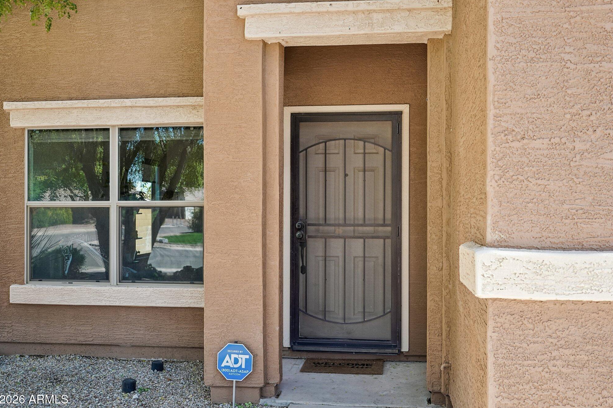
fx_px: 613
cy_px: 209
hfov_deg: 53.1
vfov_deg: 36.9
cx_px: 313
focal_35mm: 36
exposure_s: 1/80
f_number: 8
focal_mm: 35
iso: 400
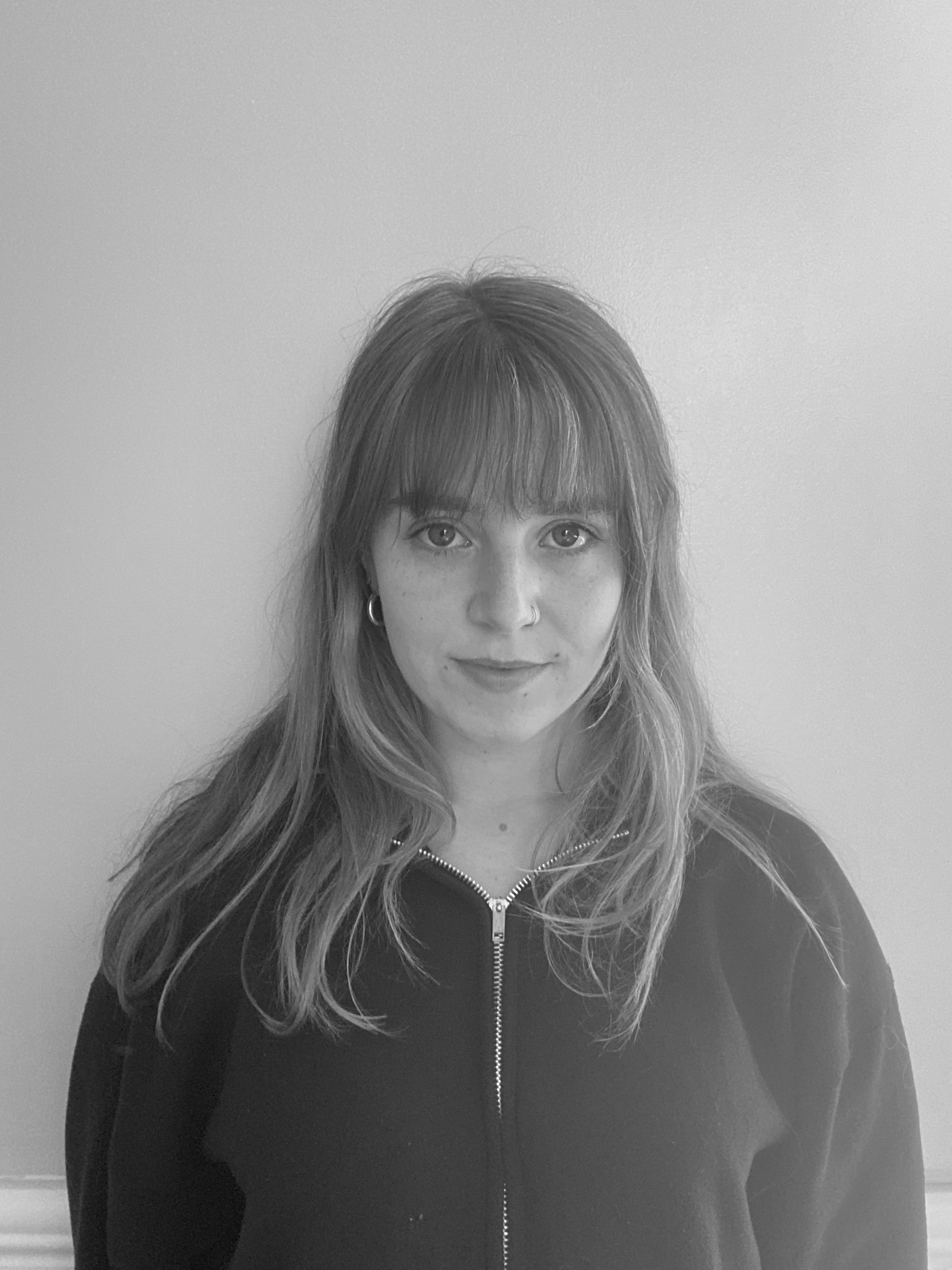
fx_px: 1100
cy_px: 635
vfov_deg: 60.0
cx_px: 476
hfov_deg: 46.8
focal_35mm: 30
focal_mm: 2.71
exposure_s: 1/60
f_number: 2.2
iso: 125
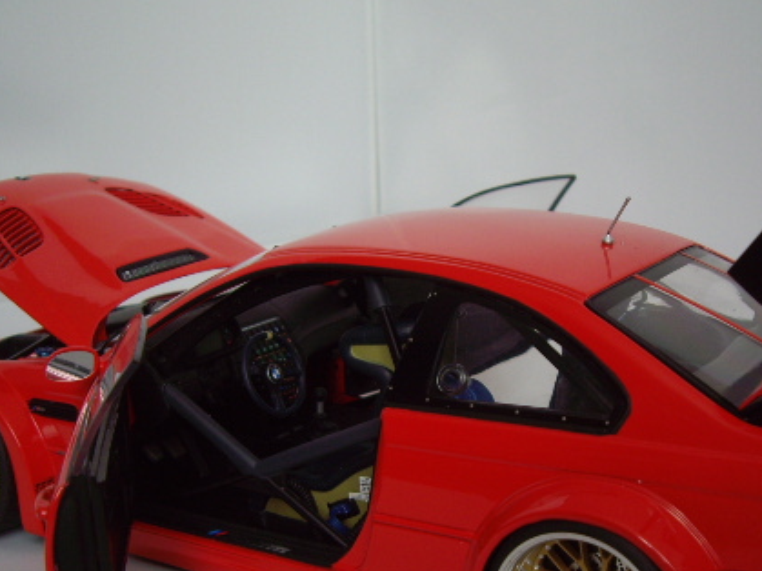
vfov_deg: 25.1
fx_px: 1276
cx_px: 440
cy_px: 391
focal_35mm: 58
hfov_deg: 33.2
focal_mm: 6.2
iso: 64
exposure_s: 1/60
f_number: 2.7
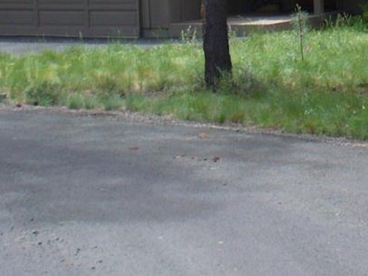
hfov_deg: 14.1
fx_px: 1446
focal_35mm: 136
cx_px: 439
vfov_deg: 10.6
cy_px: -124
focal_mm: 6.1
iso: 80
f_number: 2.8
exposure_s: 1/320
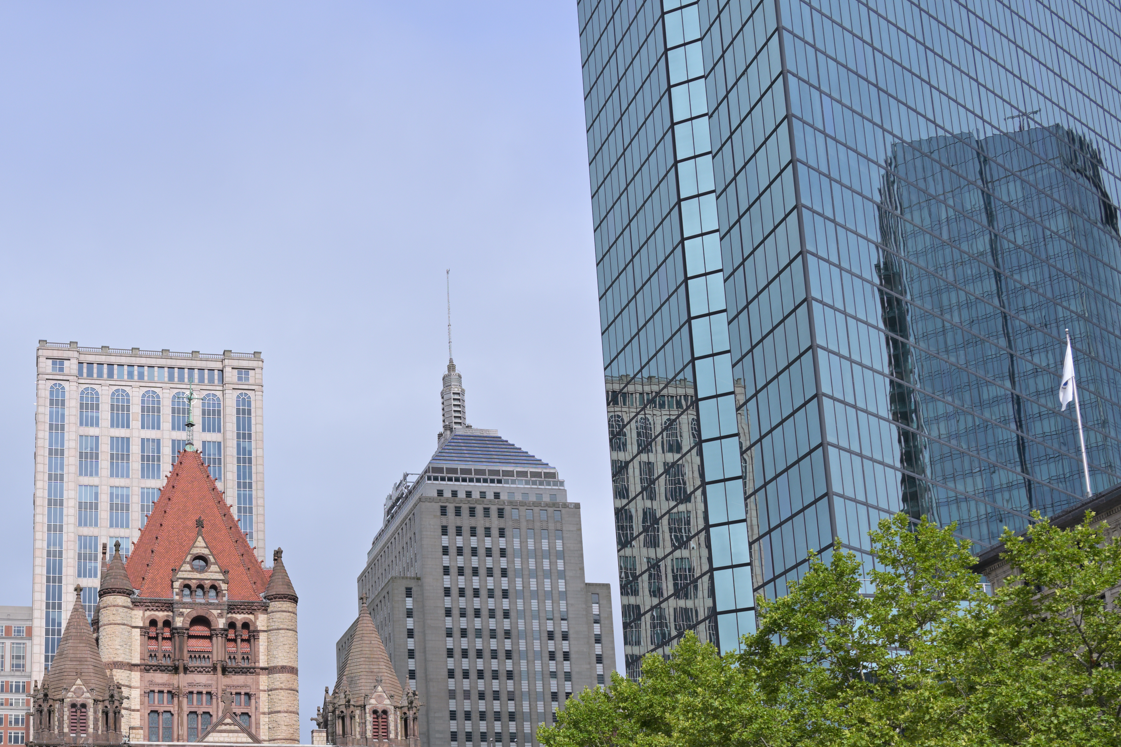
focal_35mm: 46
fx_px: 1432
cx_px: 224
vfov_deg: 27.9
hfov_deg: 40.9
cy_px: 703
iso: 64
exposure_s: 1/250
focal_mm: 24
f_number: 8
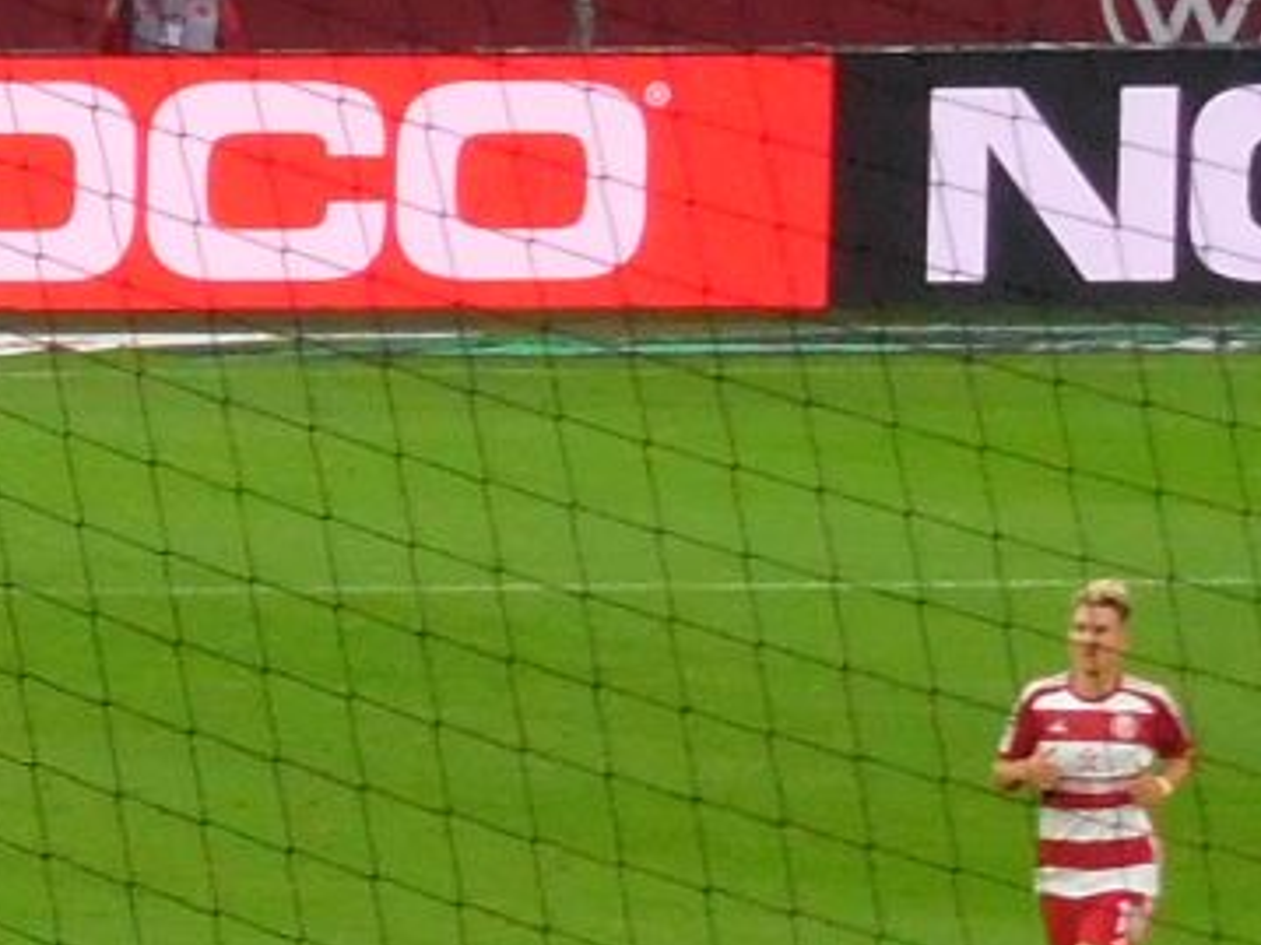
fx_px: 28405
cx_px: -1517
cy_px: 1416
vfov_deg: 1.9
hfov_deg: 2.5
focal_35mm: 780
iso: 400
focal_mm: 25
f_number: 5.1
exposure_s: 1/125
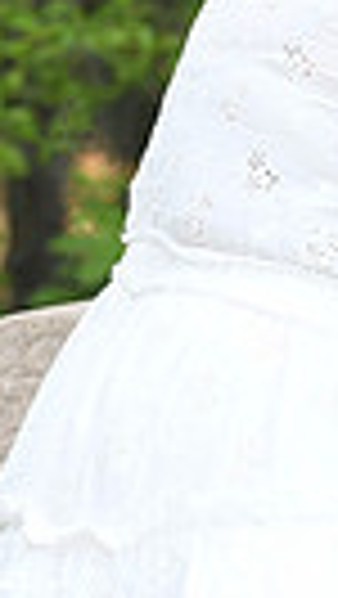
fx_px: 8413
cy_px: -259
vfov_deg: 4.1
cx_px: 1086
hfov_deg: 2.3
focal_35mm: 529
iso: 640
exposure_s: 1/200
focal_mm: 116
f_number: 5.6
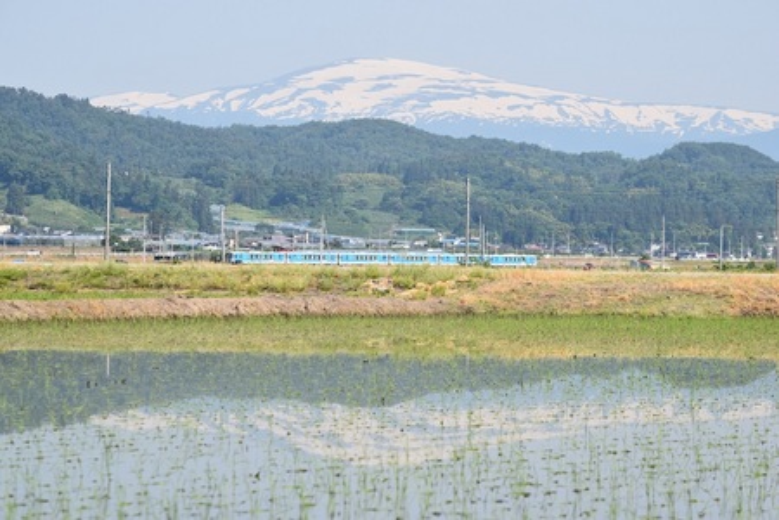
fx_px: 3765
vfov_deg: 7.9
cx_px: 390
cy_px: 260
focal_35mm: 174
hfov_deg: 11.8
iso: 200
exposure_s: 1/400
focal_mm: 116
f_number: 10
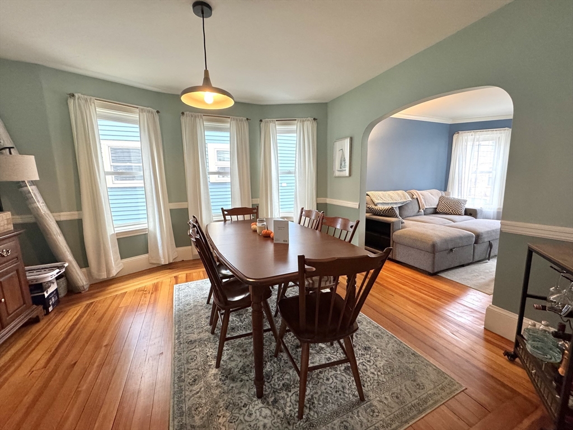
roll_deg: +1.4
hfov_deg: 102.1
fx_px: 232
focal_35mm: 14
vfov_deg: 85.7
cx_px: 286
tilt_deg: -8.6
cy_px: 215
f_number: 2.2
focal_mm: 2.22
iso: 320
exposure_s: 1/60
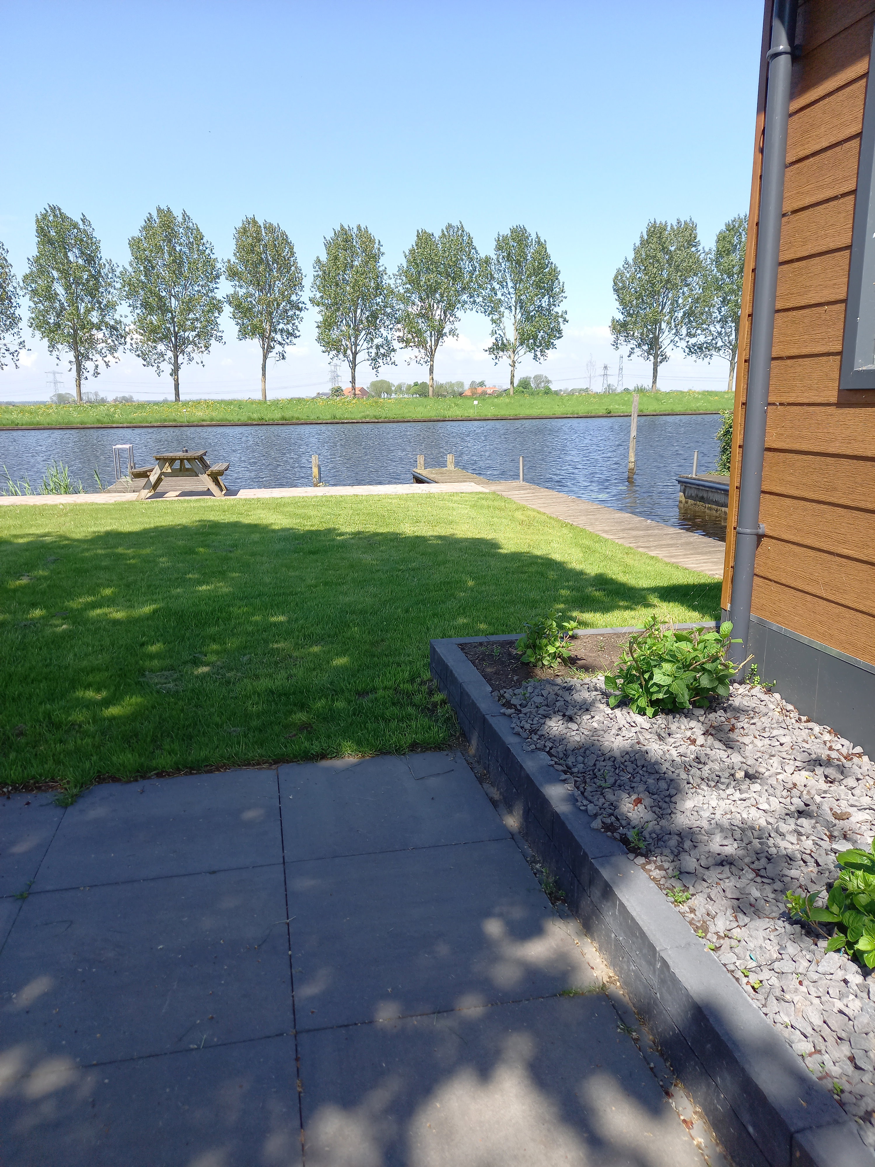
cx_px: 438
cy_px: 584
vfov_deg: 69.4
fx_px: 843
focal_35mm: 25
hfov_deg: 54.9
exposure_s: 1/428
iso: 50
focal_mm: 4.65
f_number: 1.8
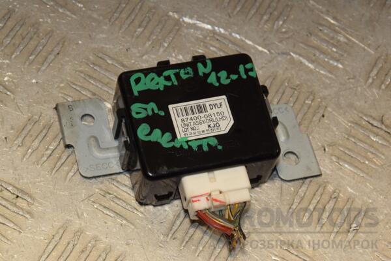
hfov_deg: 17.1
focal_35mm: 120
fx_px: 1303
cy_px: 130
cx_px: 196
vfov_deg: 11.4
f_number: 9
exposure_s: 1/200
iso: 800
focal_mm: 80
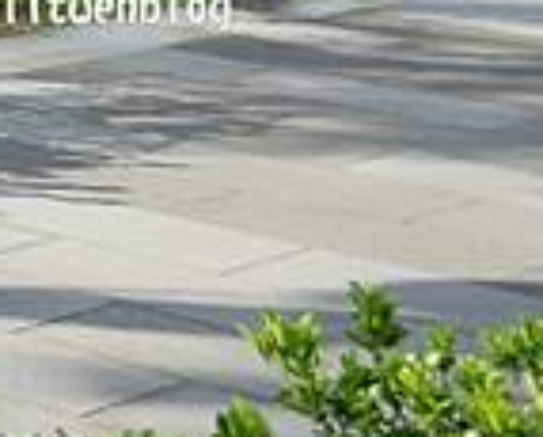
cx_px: -1344
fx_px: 3076
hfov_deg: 7.9
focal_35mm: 191
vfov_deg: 7.2
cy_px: -876
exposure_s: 1/800
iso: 200
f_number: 3.5
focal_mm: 14
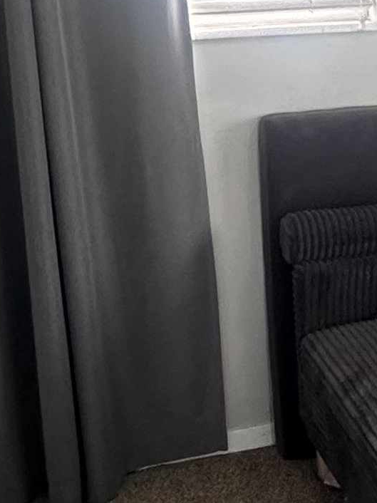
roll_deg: +0.3
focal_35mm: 80
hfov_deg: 17.5
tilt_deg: -15.3
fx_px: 1162
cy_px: 219
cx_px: 463
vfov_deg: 24.4
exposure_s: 1/60
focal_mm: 2.22
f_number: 2.2
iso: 250
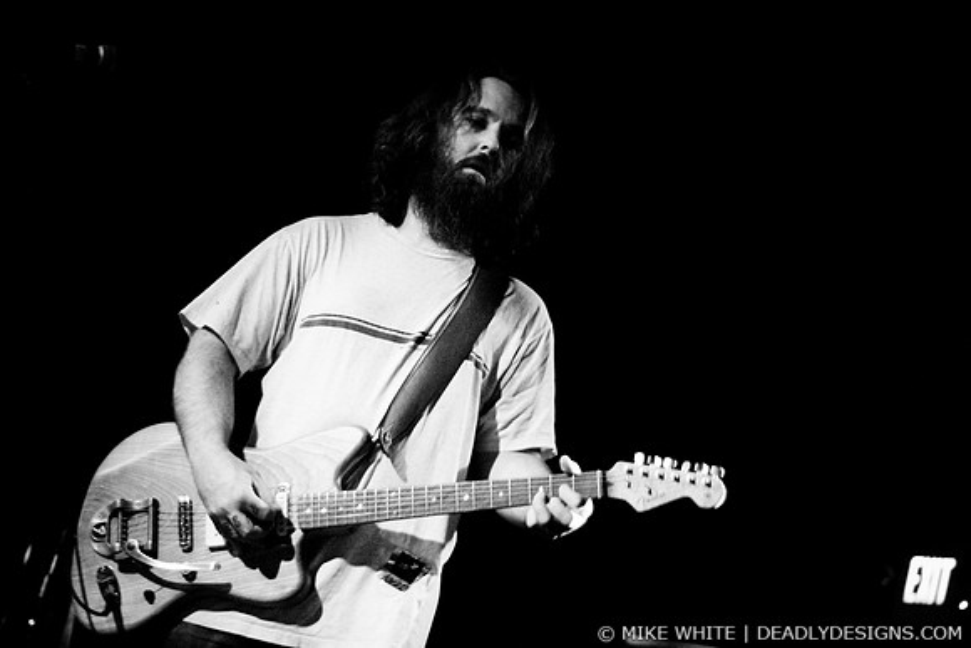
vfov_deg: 18.2
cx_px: 486
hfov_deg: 27.0
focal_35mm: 75
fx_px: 2023
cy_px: 324
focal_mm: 50
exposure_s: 1/30
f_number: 1.8
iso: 1000
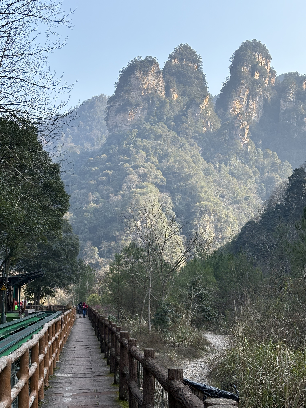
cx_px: 153
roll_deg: +0.2
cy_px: 204
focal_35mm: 52
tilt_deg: +7.2
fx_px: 613
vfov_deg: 36.8
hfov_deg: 28.0
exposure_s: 1/946
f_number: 1.6
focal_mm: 5.96
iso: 50
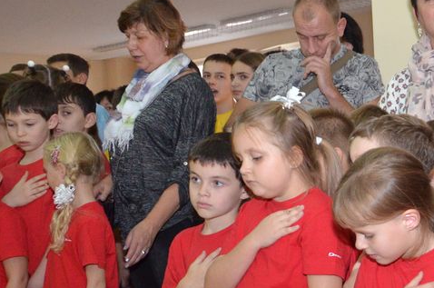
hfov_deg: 23.3
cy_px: 189
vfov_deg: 17.2
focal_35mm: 79
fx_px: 951
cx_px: 533
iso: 1000
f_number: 3.5
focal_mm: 18
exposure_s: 1/200
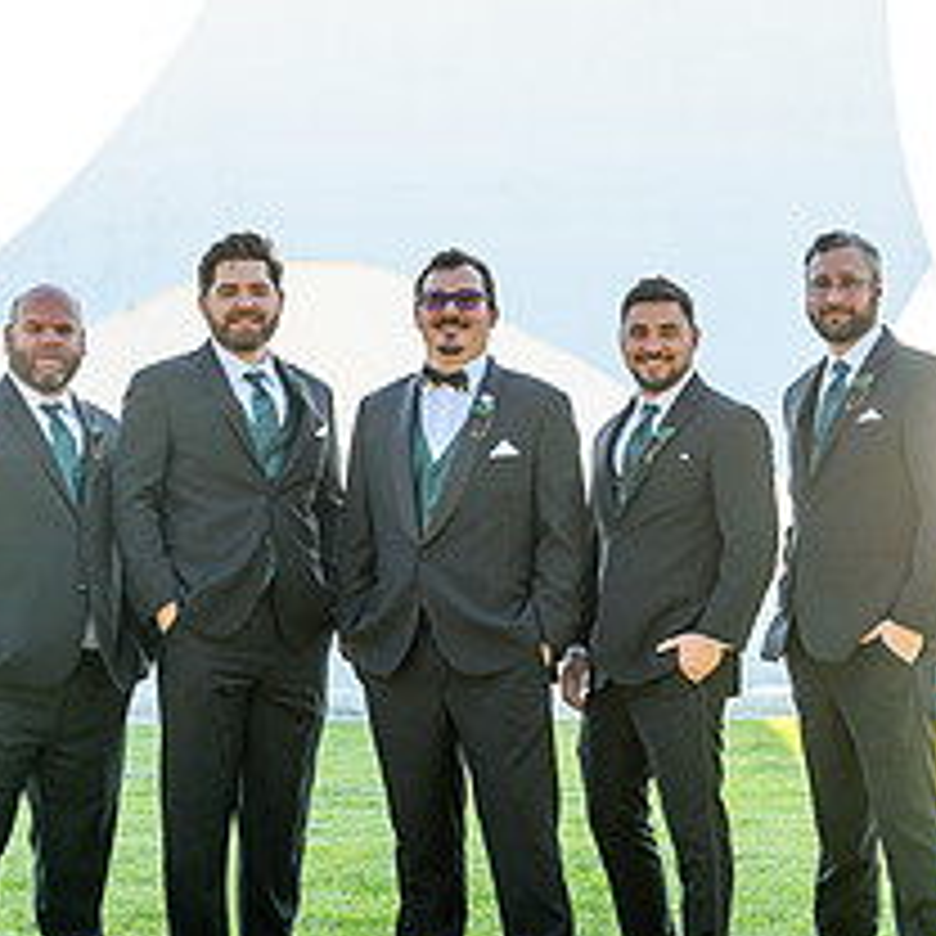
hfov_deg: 10.0
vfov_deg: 10.0
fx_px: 5354
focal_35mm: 175
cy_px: 351
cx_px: 454
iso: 400
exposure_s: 1/640
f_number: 5.6
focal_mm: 95
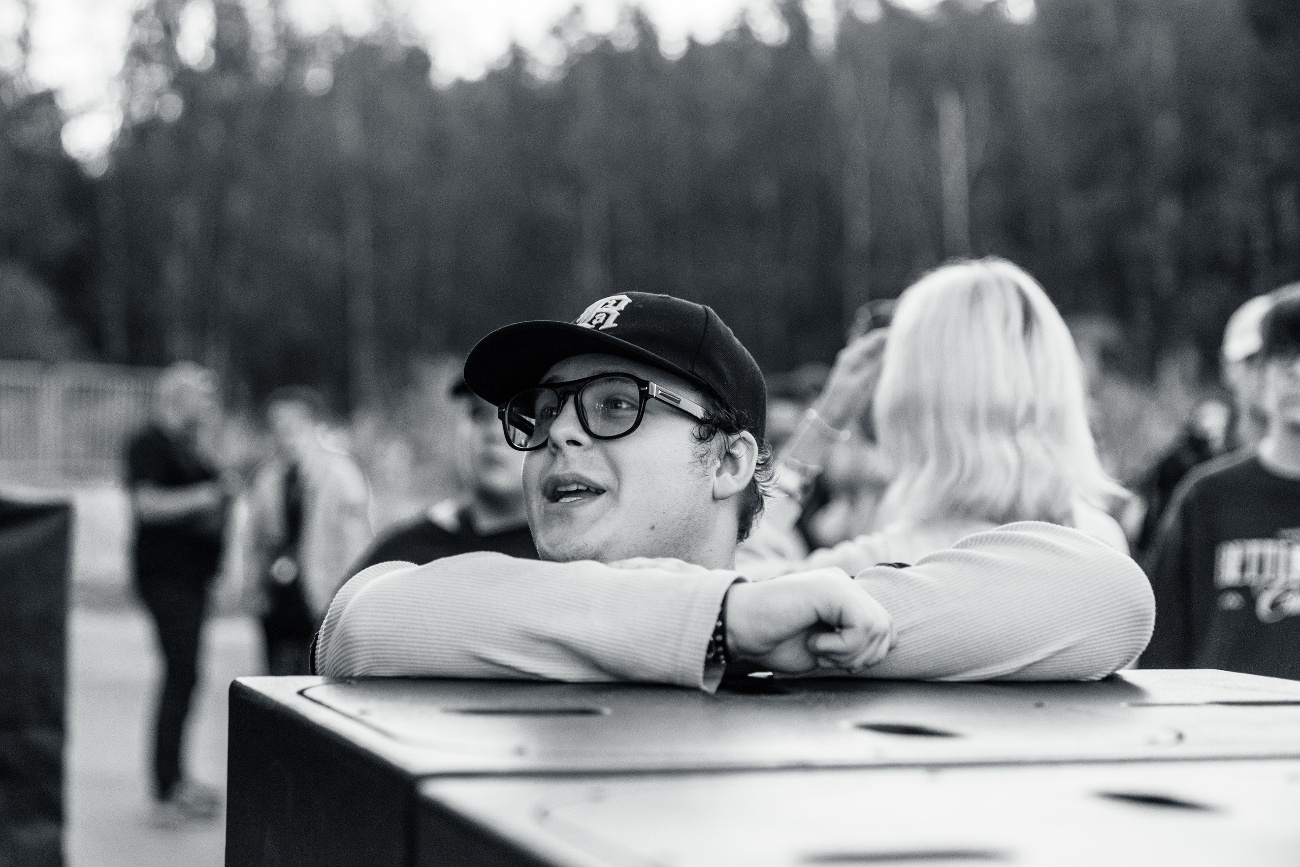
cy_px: 413
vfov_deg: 18.6
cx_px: 620
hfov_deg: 27.6
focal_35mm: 73
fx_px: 2644
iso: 1000
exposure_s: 1/400
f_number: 2.8
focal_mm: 70
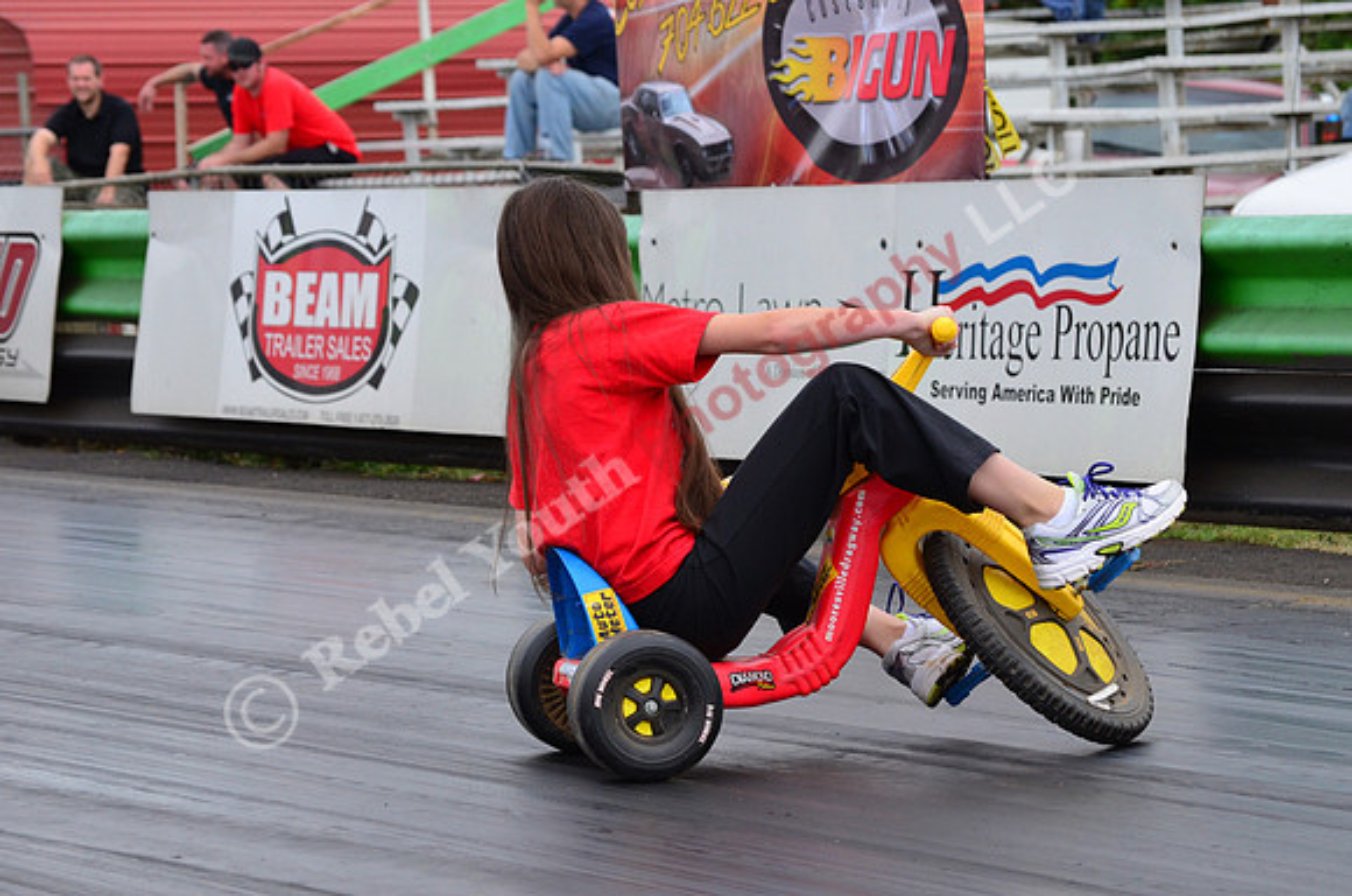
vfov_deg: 8.7
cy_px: 448
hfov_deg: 13.1
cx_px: 676
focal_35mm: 158
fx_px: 5902
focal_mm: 105
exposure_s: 1/1250
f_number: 9
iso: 1000
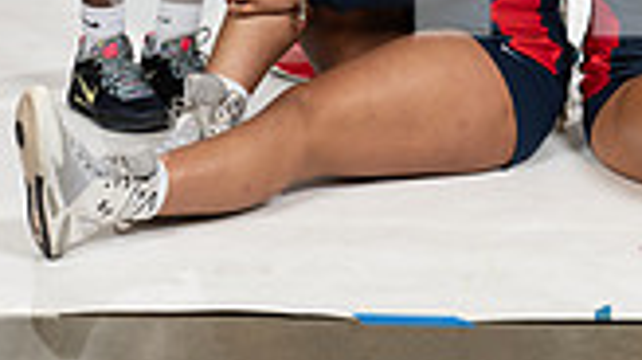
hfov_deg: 14.8
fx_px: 2450
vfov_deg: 8.0
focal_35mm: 144
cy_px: -356
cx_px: 556
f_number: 5.6
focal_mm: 50
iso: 200
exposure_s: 1/250
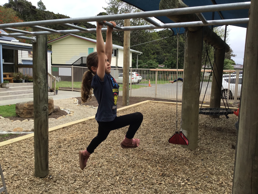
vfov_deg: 45.4
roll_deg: -2.1
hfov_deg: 58.4
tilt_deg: -7.5
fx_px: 231
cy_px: 97
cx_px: 129
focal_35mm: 31
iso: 25
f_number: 2.4
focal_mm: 3.3
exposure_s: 1/668
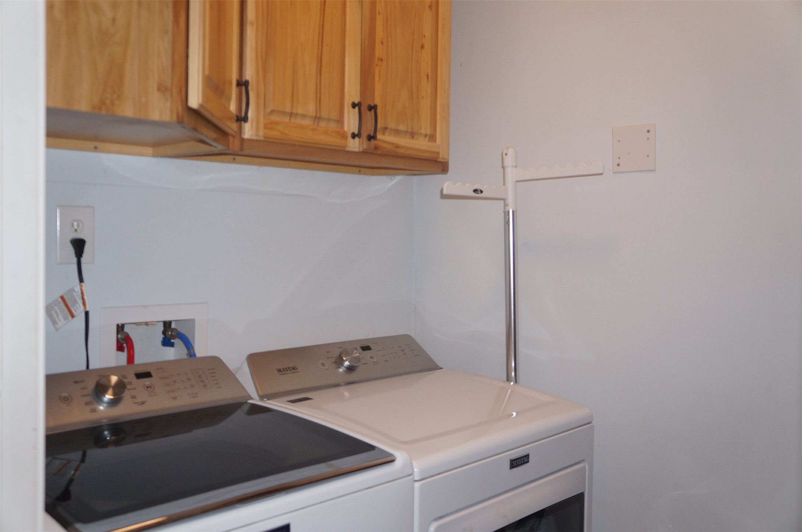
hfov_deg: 57.3
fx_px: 734
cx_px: 401
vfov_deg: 39.8
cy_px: 266
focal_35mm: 33
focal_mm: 22
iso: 250
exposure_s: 1/60
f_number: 4
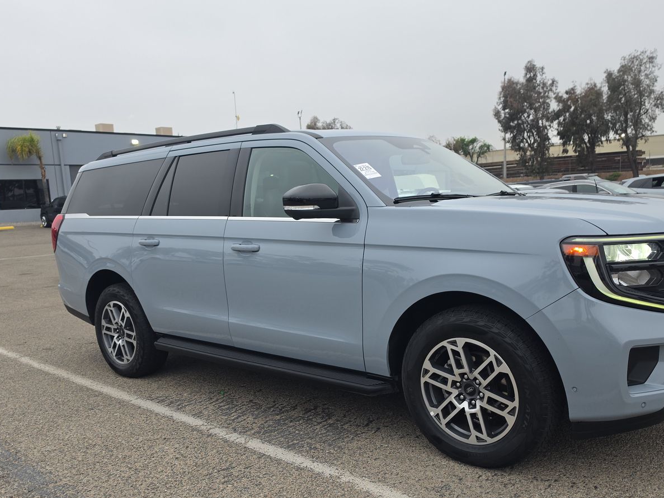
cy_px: 286
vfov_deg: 45.3
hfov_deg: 58.3
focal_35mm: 31
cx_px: 345
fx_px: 595
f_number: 1.4
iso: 19
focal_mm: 6.5
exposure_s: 1/119
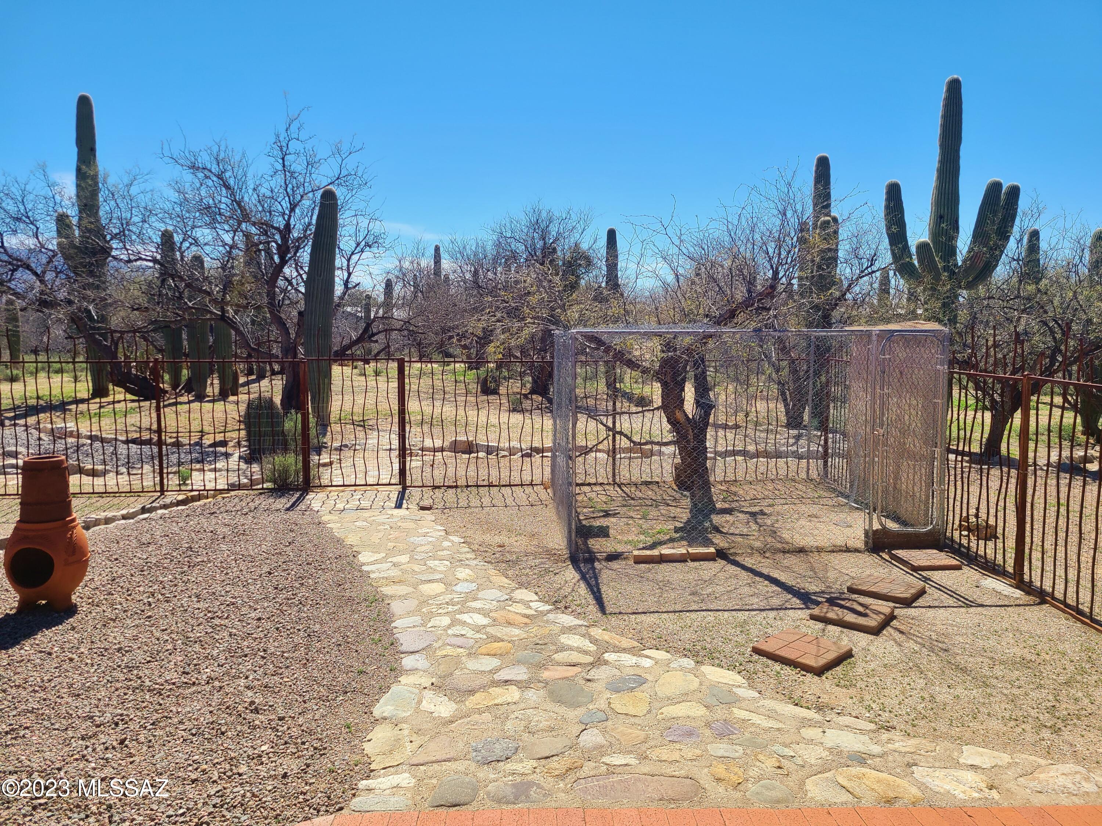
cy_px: 413
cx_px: 551
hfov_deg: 67.3
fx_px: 828
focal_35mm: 26
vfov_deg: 53.1
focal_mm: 5.4
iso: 40
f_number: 1.8
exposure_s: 1/2384
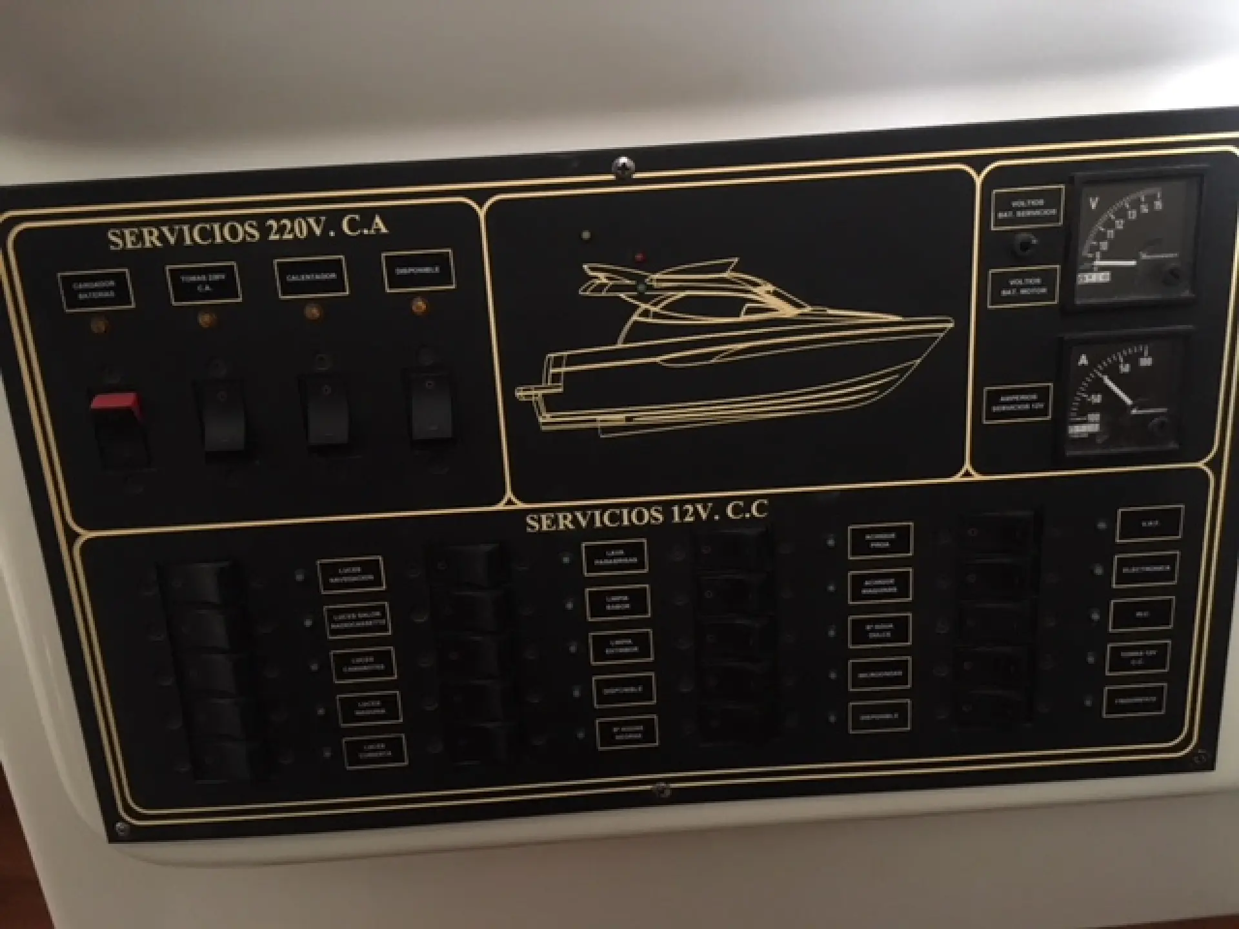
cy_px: 464
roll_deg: +6.1
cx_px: 620
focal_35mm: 29
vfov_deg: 48.2
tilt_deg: -24.9
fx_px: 1038
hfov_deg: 61.7
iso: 400
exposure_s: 1/17
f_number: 2.2
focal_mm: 4.15
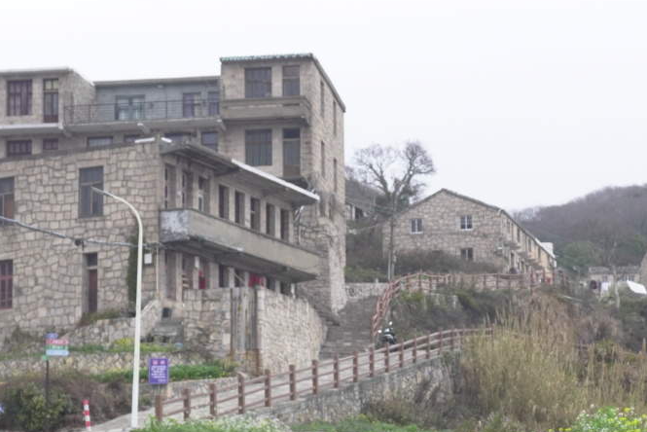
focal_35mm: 78
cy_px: 362
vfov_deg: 17.3
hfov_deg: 25.9
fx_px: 1402
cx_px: 401
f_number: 8
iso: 640
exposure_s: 1/125
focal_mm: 27
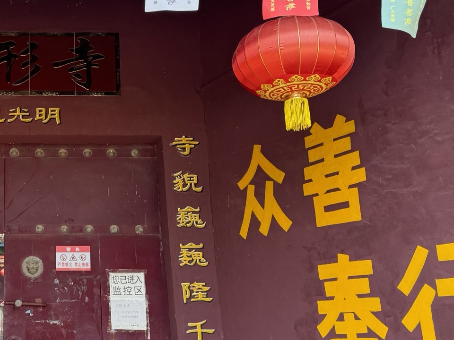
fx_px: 656
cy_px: 162
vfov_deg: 29.1
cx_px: 27
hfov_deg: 35.4
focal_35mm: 50
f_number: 1.78
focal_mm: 6.76
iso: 80
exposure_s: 1/370
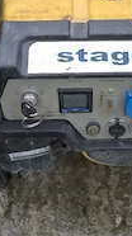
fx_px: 338
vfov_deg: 37.8
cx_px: 96
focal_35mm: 54
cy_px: 65
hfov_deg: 22.0
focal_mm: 5.54
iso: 50
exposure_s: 1/909
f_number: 1.8
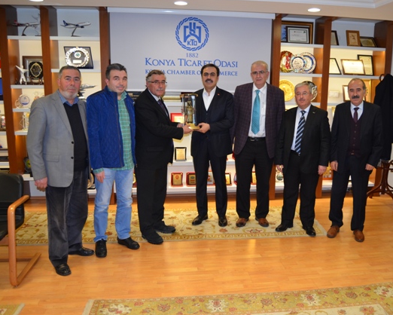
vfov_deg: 47.1
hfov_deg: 57.0
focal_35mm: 31
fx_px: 361
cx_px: 222
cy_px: 158
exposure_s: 1/60
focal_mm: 18
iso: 640
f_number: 3.5
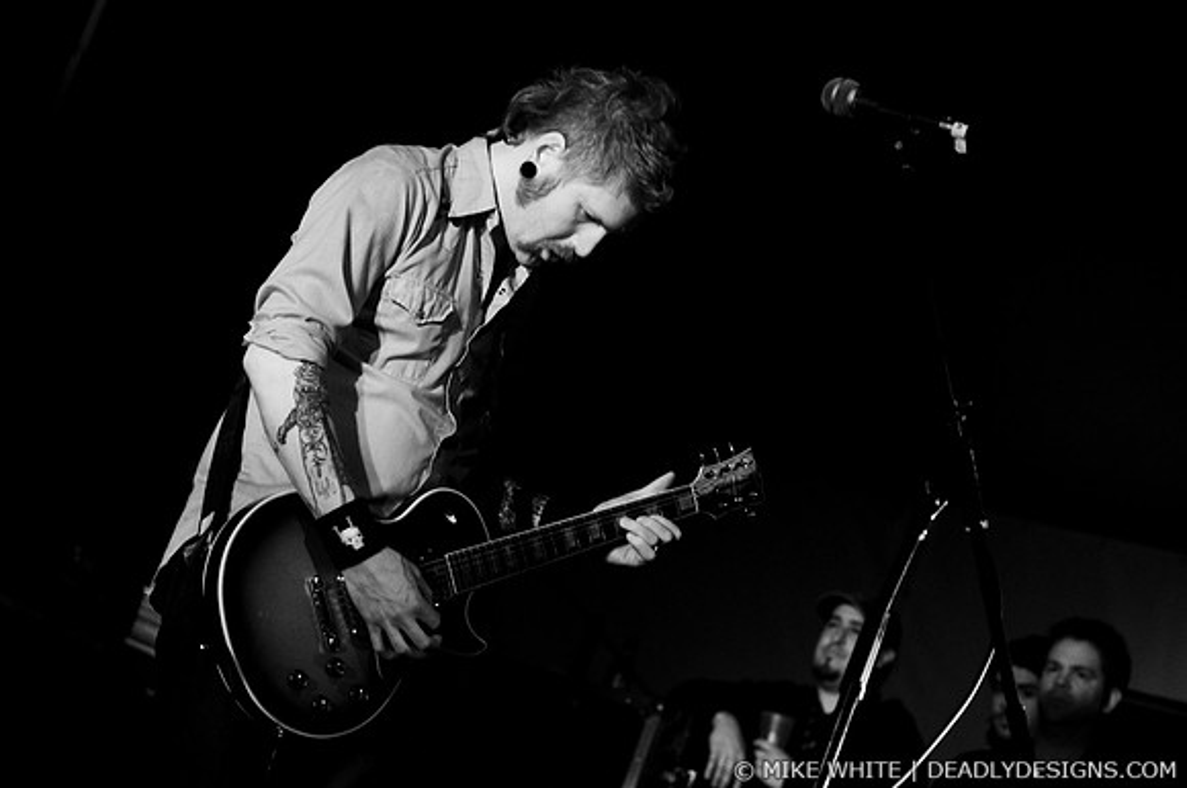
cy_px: 394
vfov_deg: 13.0
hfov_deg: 19.5
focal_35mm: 105
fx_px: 3457
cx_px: 594
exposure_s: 1/80
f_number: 2.8
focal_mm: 70
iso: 800
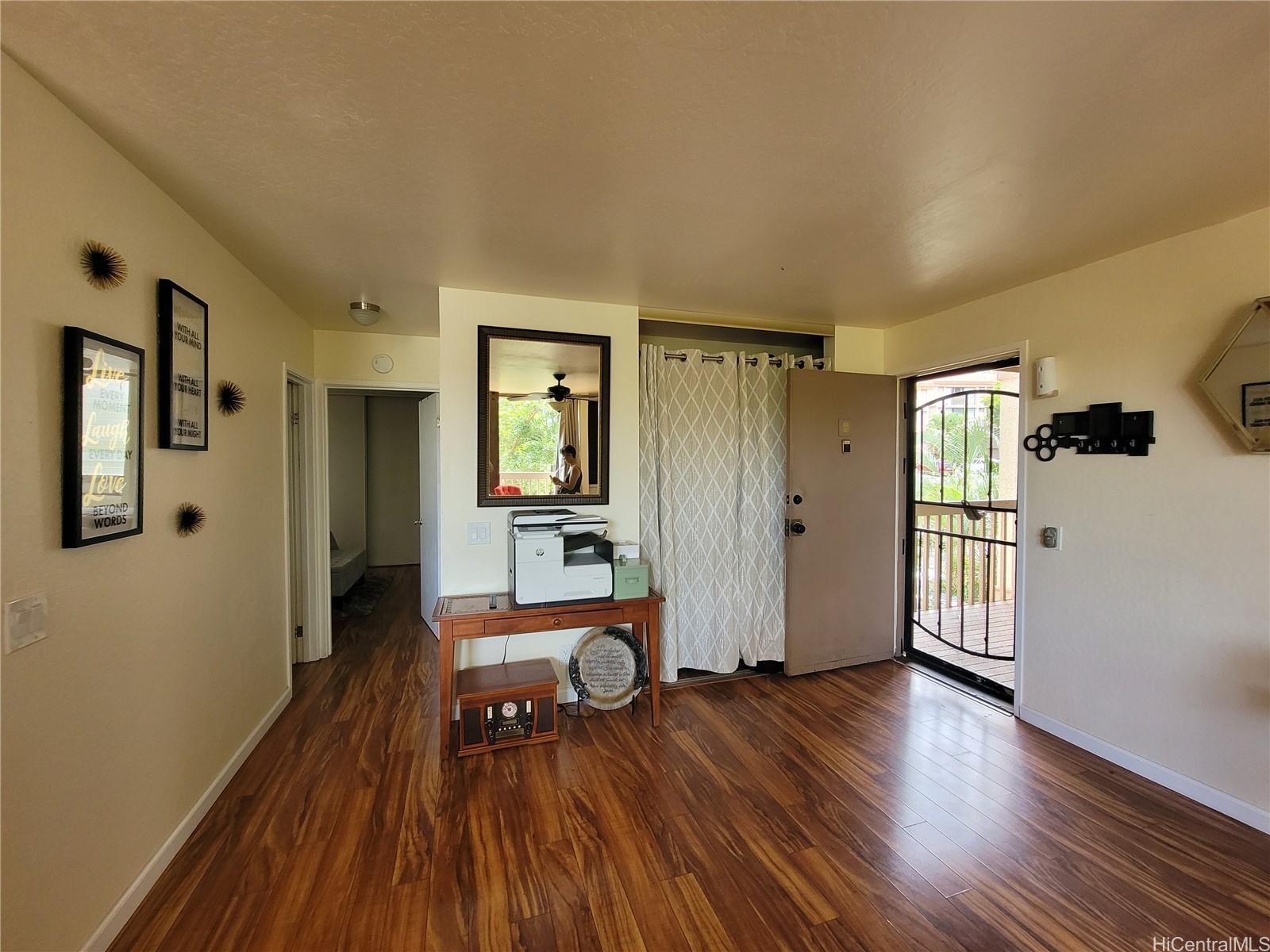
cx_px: 635
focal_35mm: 13
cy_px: 476
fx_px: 477
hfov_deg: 106.2
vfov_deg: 89.9
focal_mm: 2.2
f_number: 2.2
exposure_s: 1/60
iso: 200
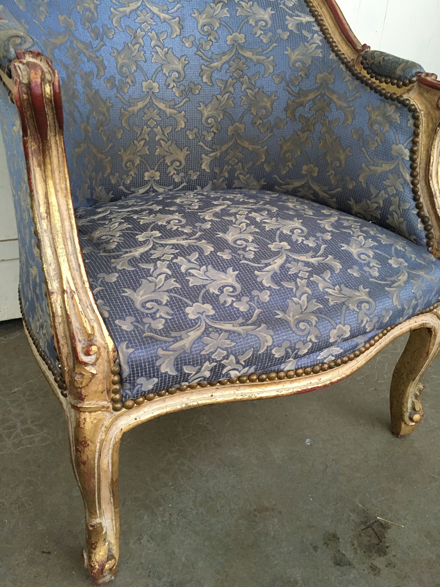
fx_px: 491
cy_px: 294
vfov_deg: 61.7
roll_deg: -4.2
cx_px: 220
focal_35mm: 29
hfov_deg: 48.2
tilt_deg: -26.1
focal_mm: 4.15
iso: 200
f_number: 2.2
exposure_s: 1/20
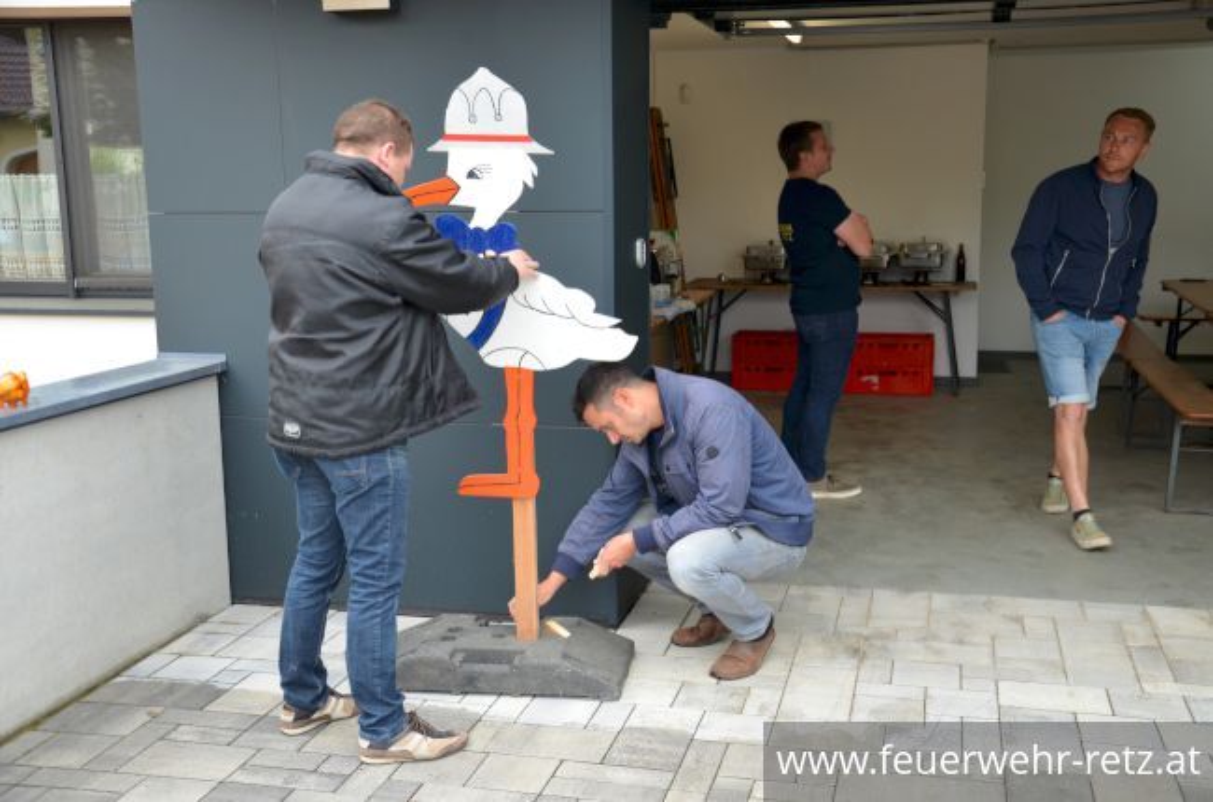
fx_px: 1311
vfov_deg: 34.0
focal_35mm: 39
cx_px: 606
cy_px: 401
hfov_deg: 49.7
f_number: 5
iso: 400
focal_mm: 26
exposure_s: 1/100
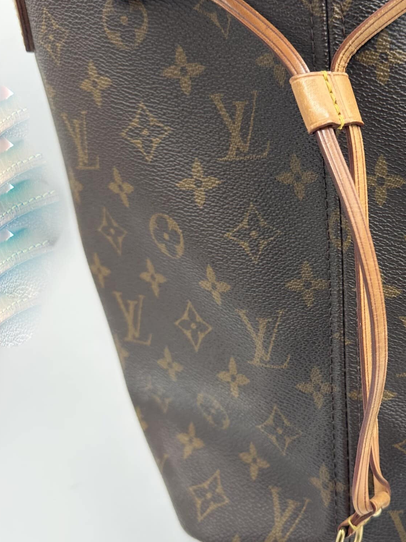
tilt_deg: -36.0
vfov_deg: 45.8
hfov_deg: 33.9
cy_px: 288
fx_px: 641
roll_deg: +2.6
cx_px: 336
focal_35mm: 41
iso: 64
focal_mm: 6.86
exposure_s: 1/228
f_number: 1.78
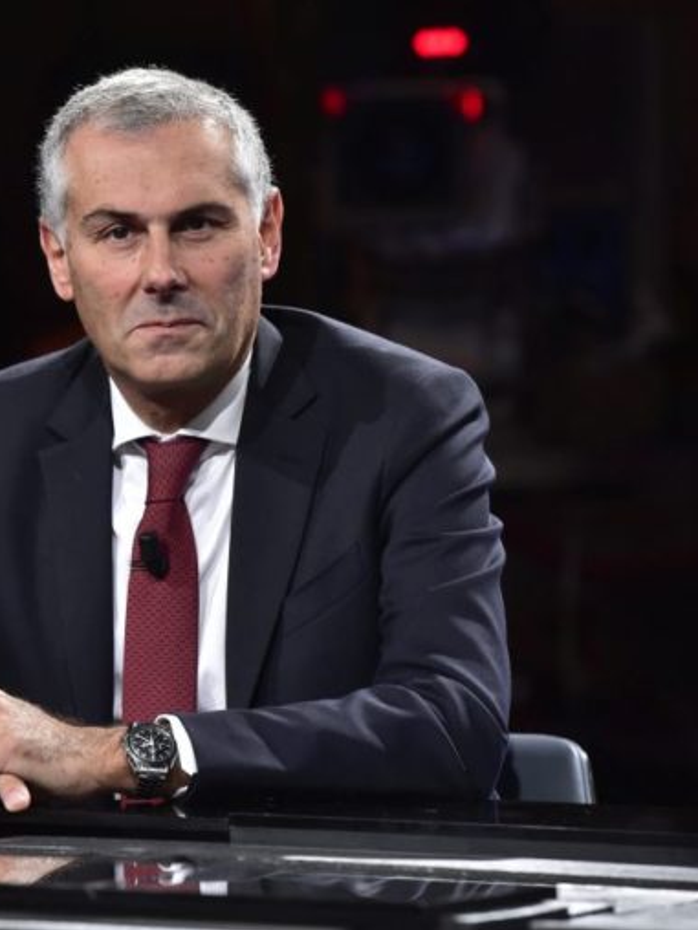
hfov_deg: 6.0
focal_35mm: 247
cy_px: 464
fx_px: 6641
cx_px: 53
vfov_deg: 8.0
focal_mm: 170
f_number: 6.3
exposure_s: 1/320
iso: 4000
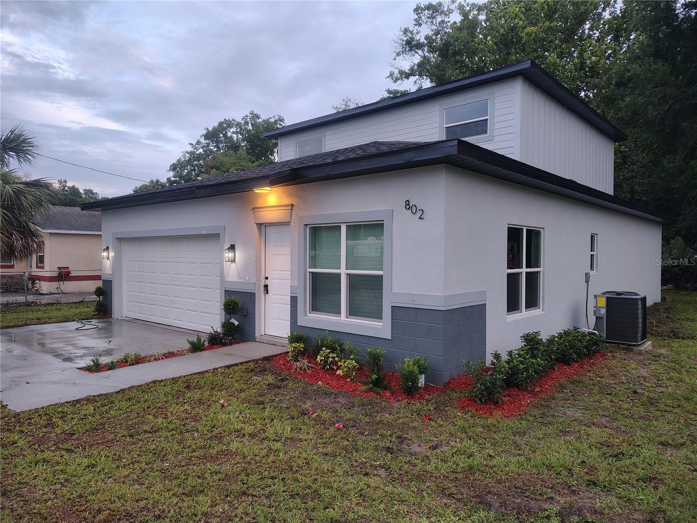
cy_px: 262
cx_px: 348
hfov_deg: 71.6
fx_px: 483
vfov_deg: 56.8
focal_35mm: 24
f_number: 1.8
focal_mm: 5.56
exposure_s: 1/100
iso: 449
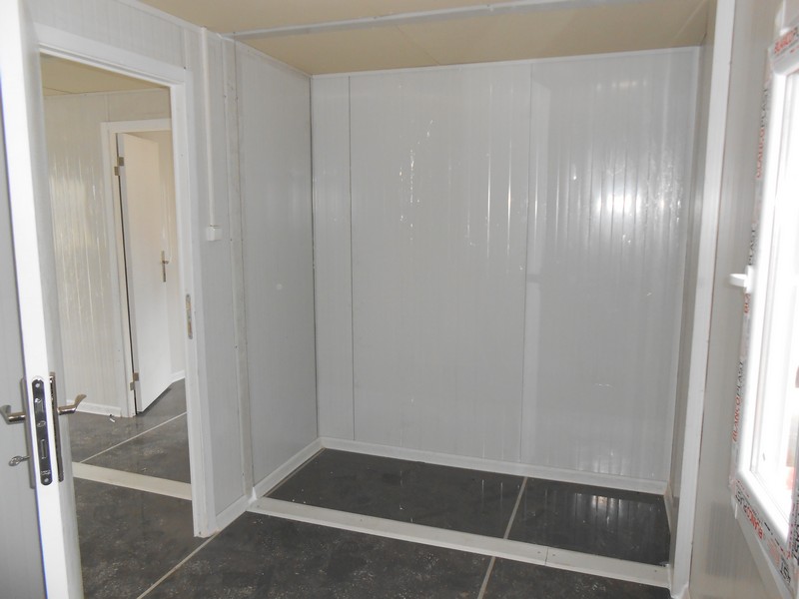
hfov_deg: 67.3
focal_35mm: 26
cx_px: 400
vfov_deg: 53.1
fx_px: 600
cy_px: 300
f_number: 3.5
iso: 250
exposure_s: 1/25
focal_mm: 4.6
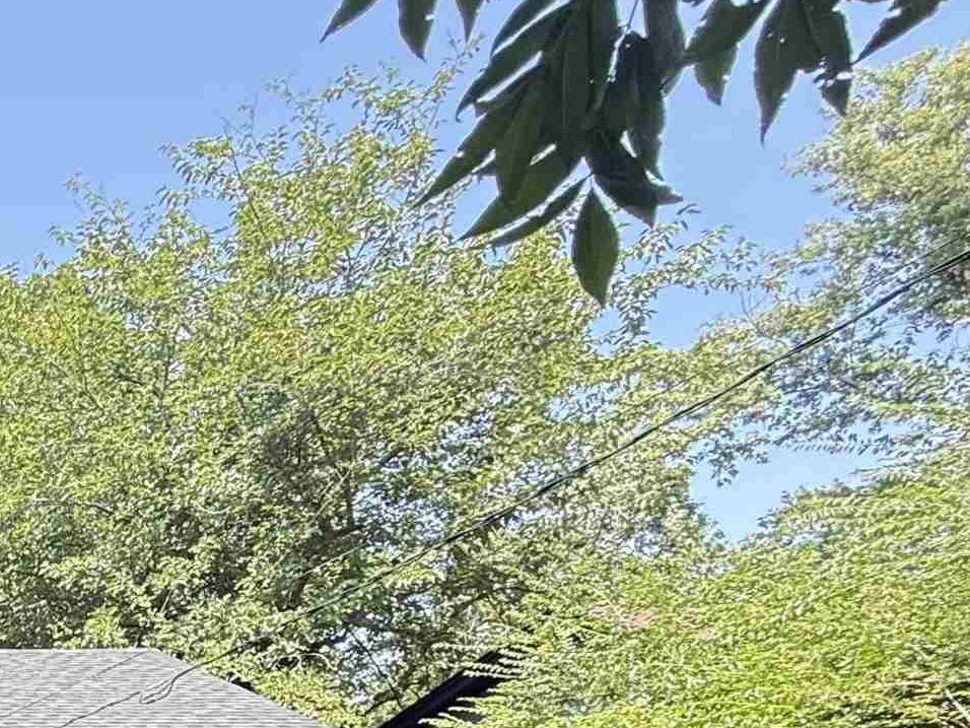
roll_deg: -0.8
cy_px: 978
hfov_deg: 29.7
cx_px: -405
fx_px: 1261
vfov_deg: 26.6
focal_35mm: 45
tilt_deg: -5.4
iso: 64
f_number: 2.2
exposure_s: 1/107
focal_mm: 2.22
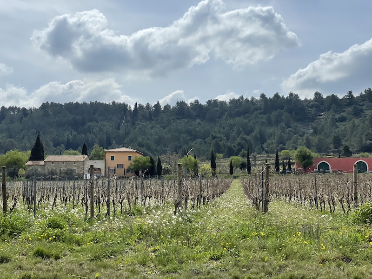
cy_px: 140
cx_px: 186
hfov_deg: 36.8
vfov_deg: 28.0
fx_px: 559
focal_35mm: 52
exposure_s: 1/3984
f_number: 2
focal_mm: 6
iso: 25
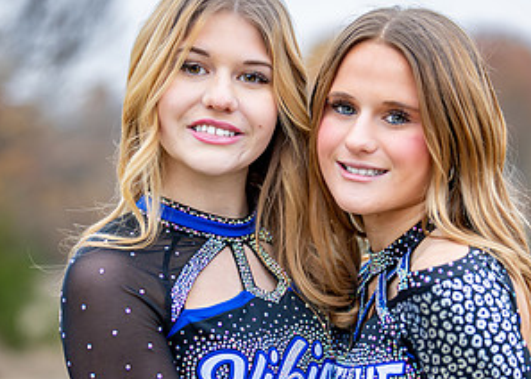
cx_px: 314
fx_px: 1674
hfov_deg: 18.0
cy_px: 256
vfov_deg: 12.9
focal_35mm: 111
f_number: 1.2
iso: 400
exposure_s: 1/800
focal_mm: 50
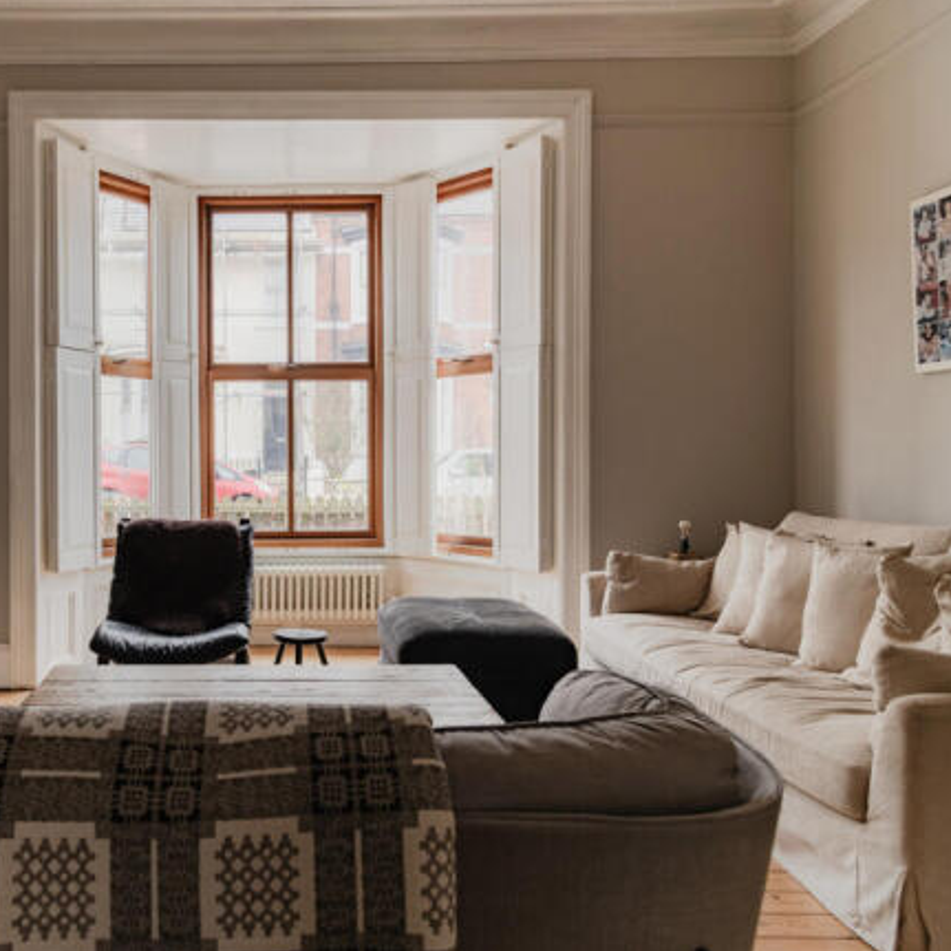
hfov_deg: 50.3
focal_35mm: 31
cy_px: 473
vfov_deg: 52.5
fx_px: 964
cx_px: 235
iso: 400
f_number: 7.1
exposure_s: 1/30
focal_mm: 24
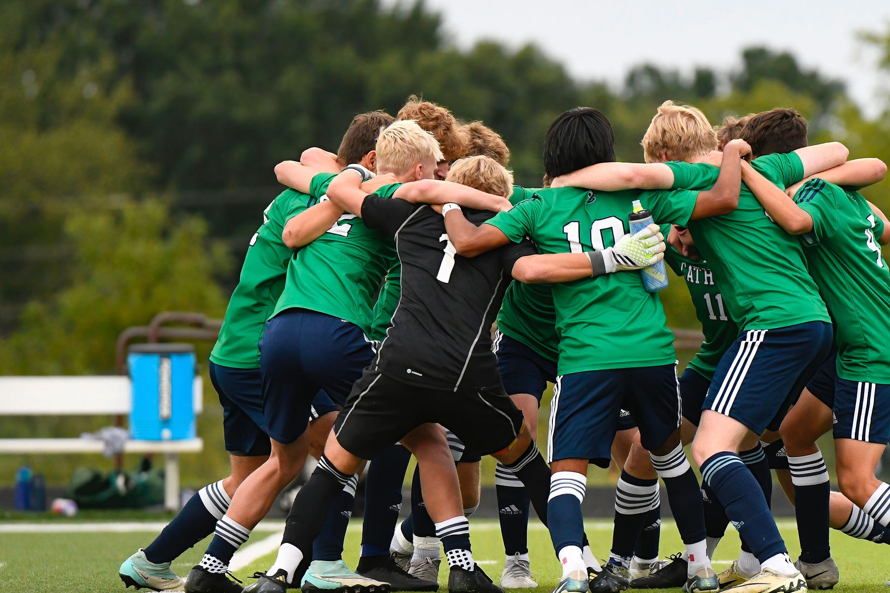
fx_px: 6254
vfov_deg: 5.4
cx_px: 561
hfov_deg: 8.1
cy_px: 339
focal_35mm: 253
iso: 3200
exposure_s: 1/2500
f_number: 3.2
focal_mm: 200
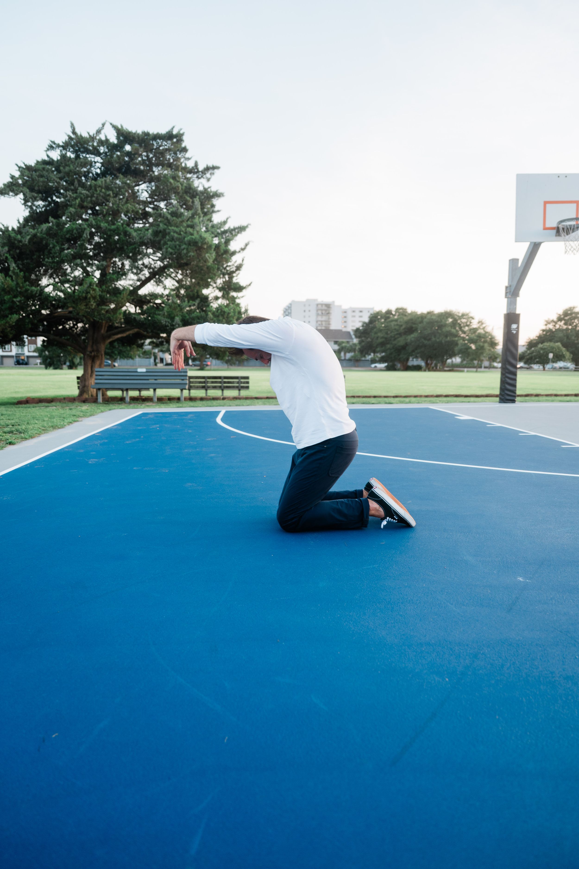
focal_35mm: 24
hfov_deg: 53.1
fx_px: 579
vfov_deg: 73.7
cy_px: 434
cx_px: 290
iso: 320
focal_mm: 24
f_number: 2.8
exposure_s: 1/125
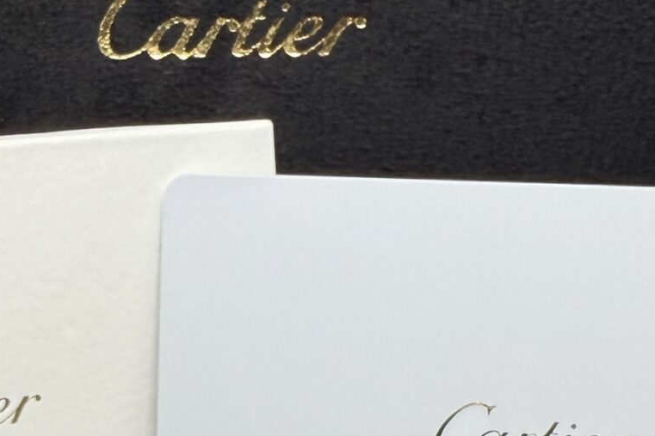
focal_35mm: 84
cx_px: 256
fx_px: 1528
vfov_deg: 14.5
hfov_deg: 24.1
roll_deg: -1.0
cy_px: 764
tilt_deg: -35.5
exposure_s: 1/131
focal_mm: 2.22
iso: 40
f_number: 2.2
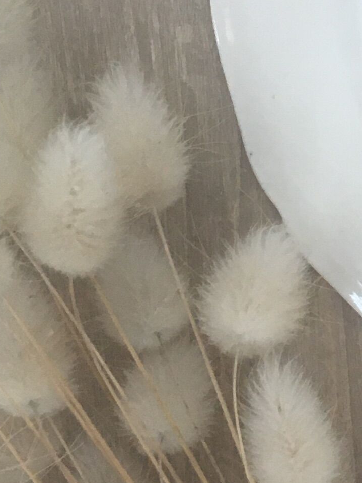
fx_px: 1700
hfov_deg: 11.3
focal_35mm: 122
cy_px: 272
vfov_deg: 16.1
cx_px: 641
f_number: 2.2
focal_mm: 4.15
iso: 80
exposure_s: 1/33
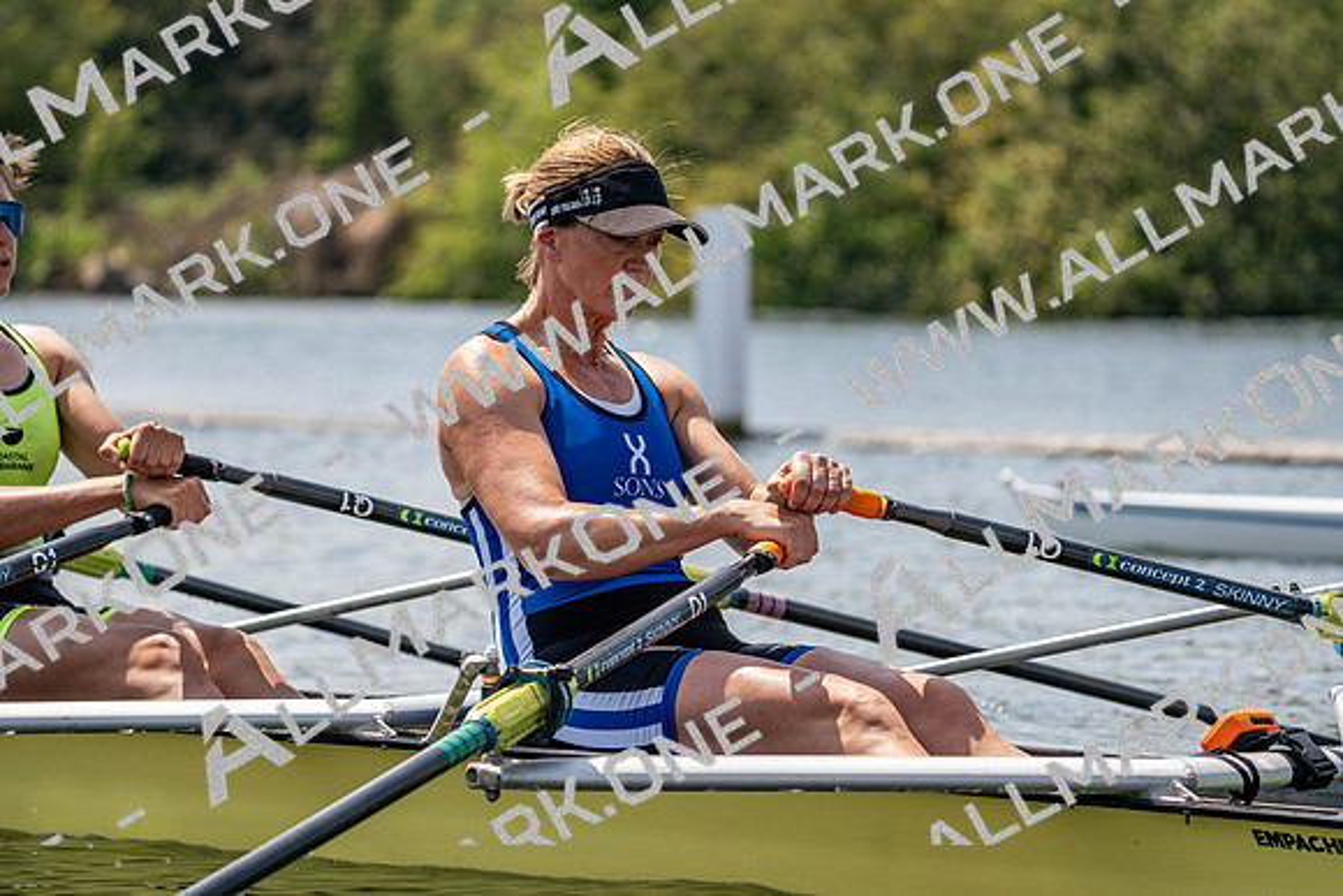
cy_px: 448
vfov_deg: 6.9
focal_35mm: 200
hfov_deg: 10.3
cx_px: 672
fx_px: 7463
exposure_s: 1/1600
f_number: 5.6
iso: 200
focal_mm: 200
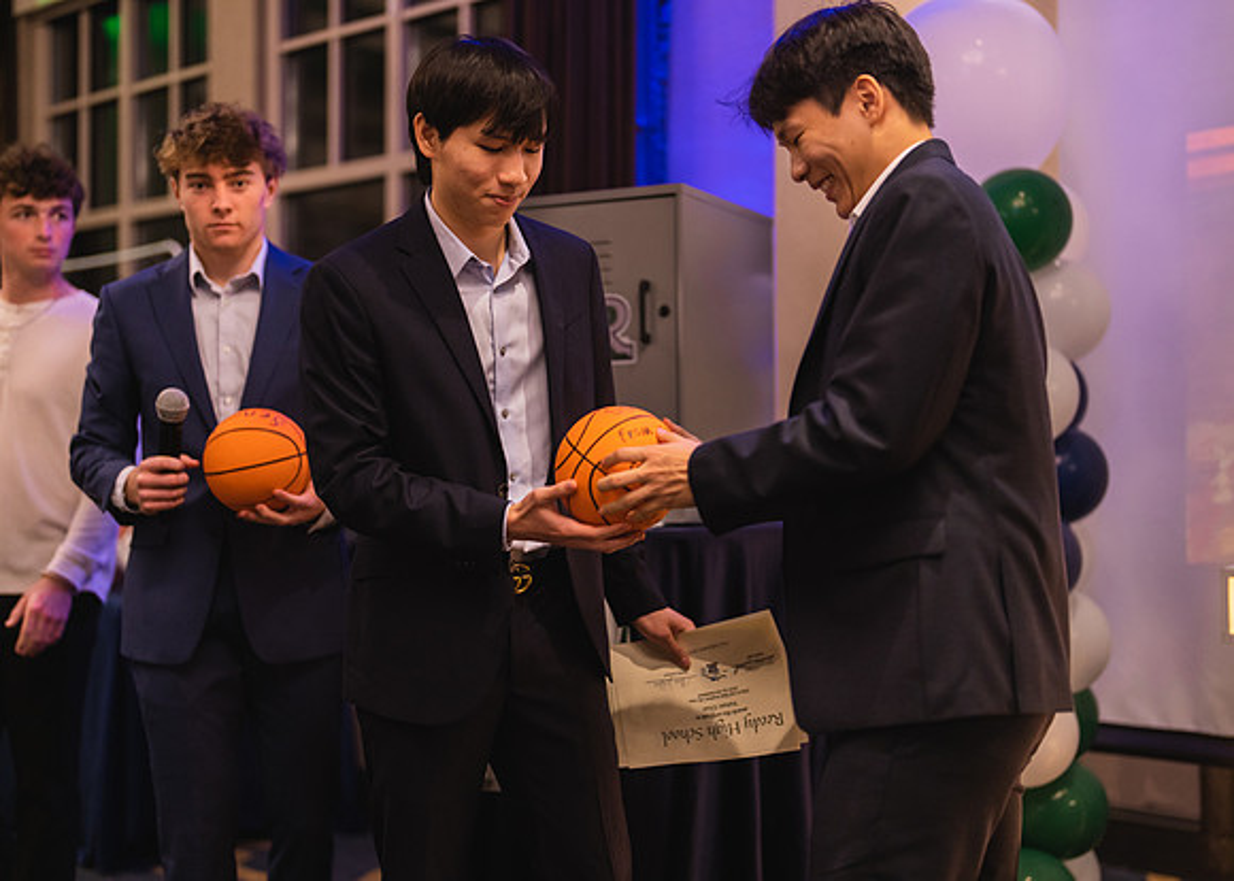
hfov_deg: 37.2
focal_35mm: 52
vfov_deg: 27.0
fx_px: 1836
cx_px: 617
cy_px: 440
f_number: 1.2
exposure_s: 1/400
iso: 1250
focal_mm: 50
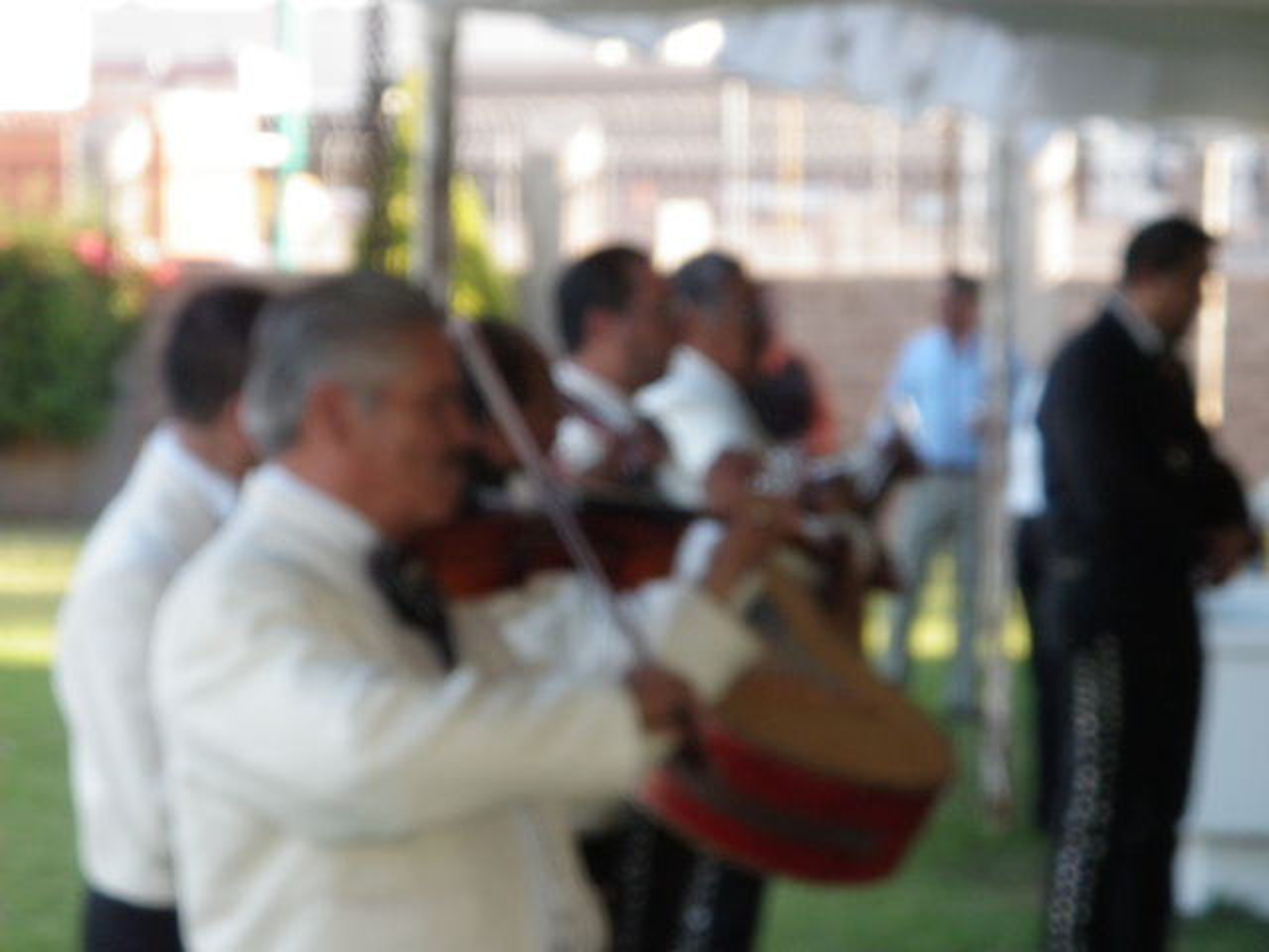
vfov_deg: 13.0
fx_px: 4179
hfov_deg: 17.3
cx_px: 634
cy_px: 476
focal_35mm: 114
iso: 200
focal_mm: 20.1
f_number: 5
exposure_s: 1/100
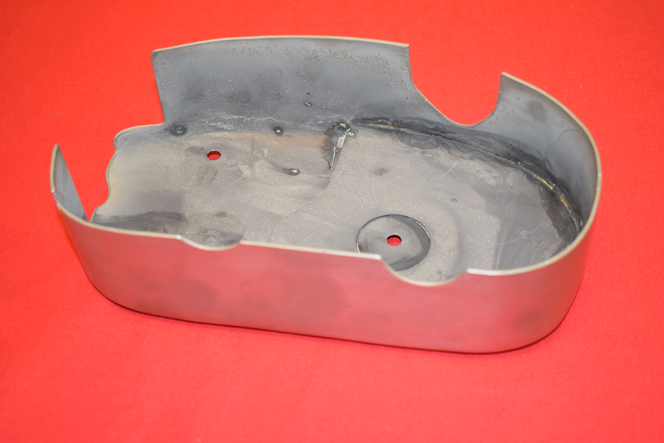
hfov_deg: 36.9
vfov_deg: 25.1
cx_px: 332
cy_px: 222
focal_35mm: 54
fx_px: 996
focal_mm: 36
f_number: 5
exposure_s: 1/80
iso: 1250
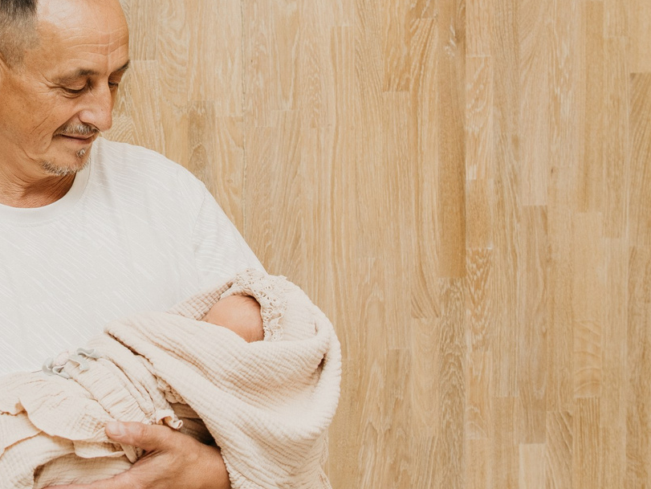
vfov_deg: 16.1
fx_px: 1712
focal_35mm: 91
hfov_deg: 20.7
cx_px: -17
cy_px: 90
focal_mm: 30
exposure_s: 1/160
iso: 200
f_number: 4
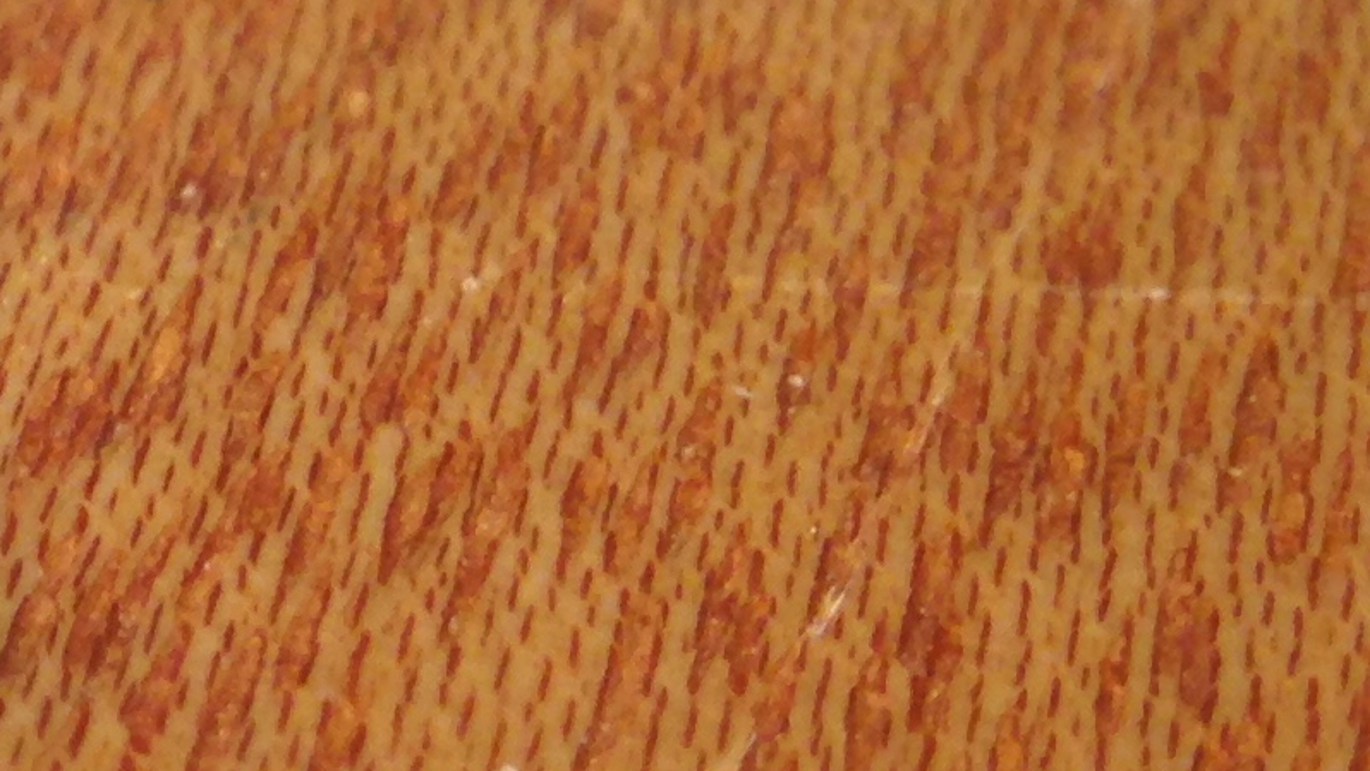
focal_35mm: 147
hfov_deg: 13.0
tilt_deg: -34.0
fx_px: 5340
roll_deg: -0.5
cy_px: 264
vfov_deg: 8.3
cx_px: -1198
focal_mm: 4.12
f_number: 2.4
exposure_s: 1/30
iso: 50
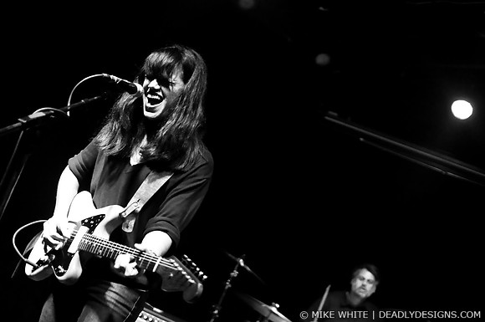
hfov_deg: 43.7
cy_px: 161
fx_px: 605
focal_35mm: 45
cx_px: 242
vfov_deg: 29.8
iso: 1000
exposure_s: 1/80
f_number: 1.8
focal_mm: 30
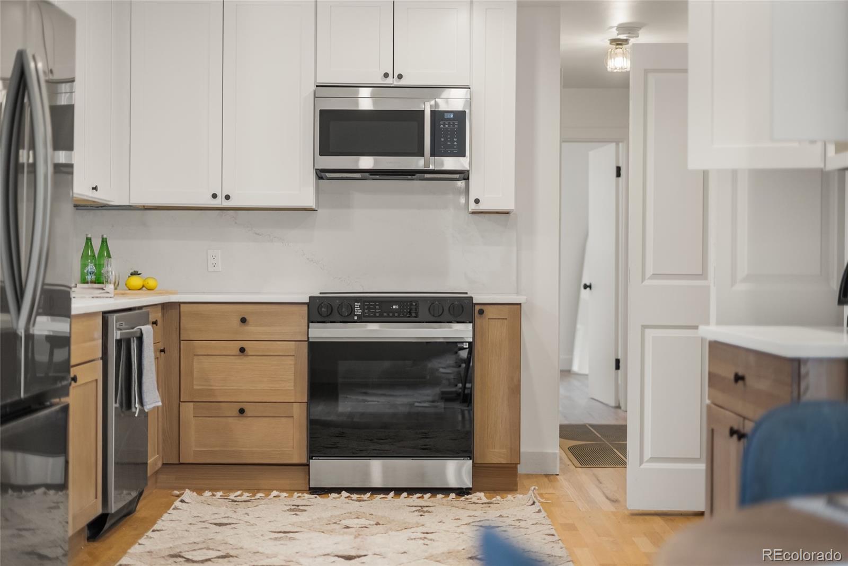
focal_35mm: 50
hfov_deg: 39.6
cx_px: 424
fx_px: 1178
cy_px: 283
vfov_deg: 27.0
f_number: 1.8
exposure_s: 1/160
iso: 1000
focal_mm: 50
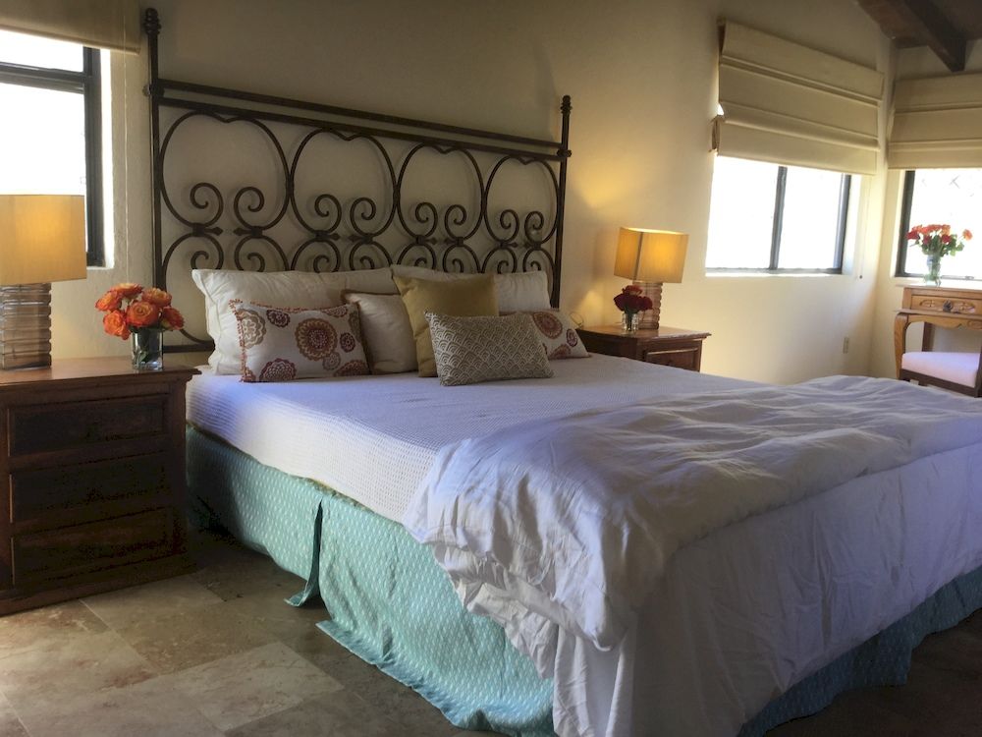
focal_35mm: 31
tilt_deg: -8.6
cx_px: 491
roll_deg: -3.2
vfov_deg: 45.4
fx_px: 879
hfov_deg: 58.4
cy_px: 368
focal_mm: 3.3
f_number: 2.4
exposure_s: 1/30
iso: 32
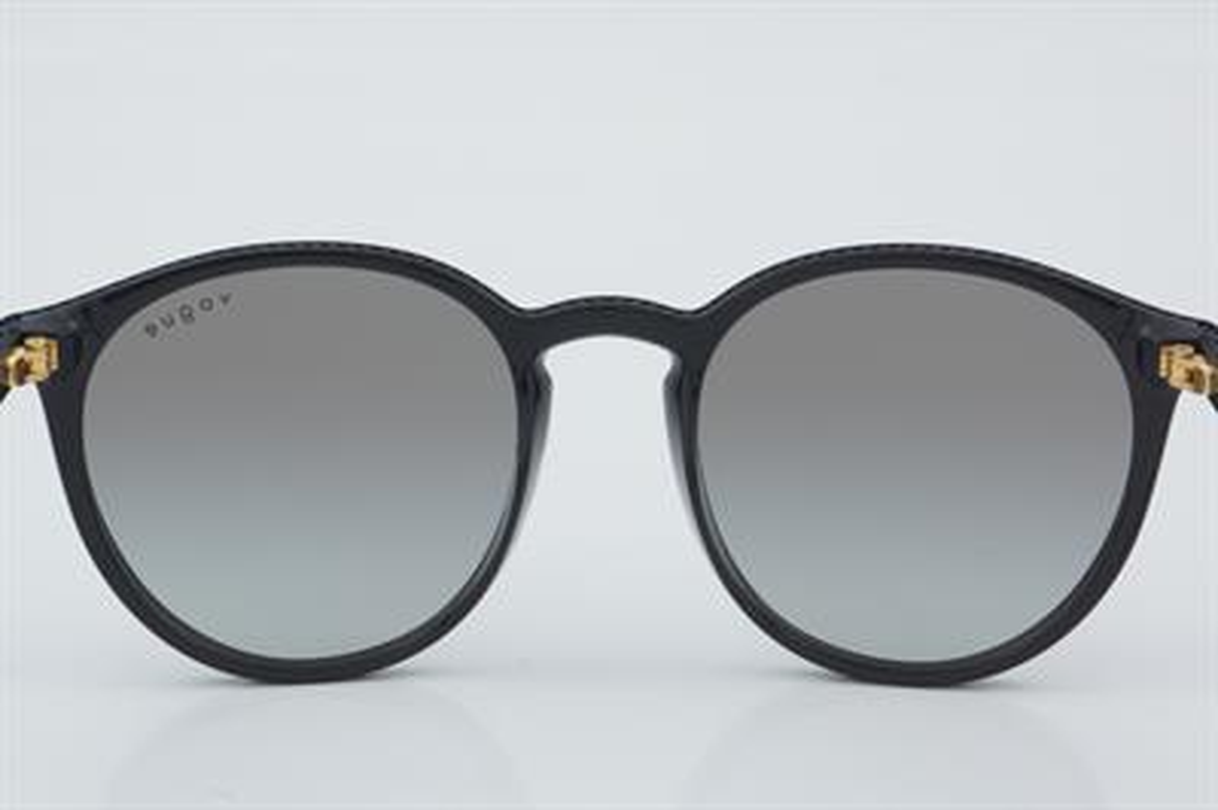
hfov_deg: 24.6
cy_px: 405
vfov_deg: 16.5
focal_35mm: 82
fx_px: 2789
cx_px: 609
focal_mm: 55
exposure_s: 1/4
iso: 100
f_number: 32
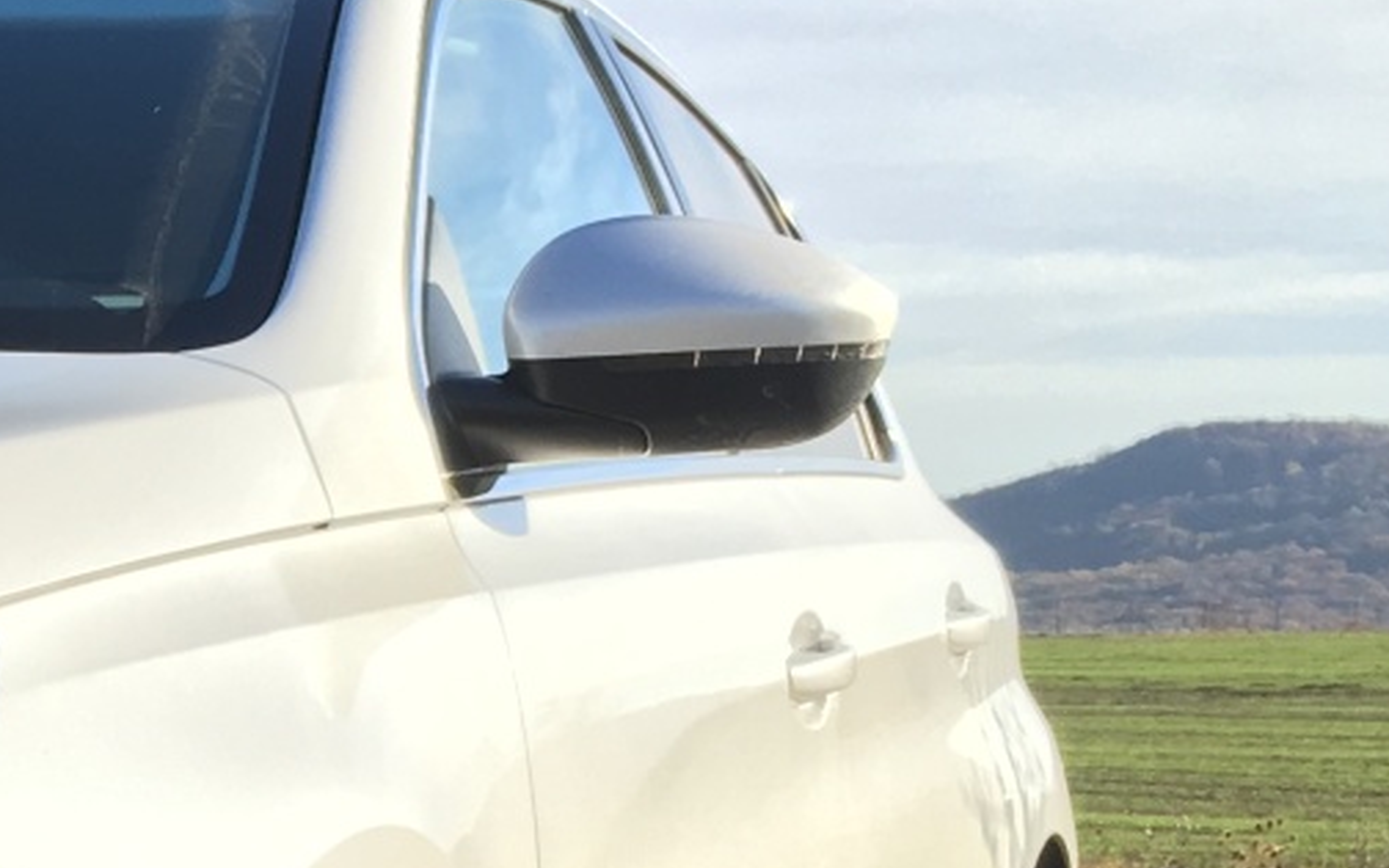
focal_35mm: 117
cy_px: 931
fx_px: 4429
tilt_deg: -4.6
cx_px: -807
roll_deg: +0.7
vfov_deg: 11.1
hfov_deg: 16.0
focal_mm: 4.15
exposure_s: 1/668
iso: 25
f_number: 2.2
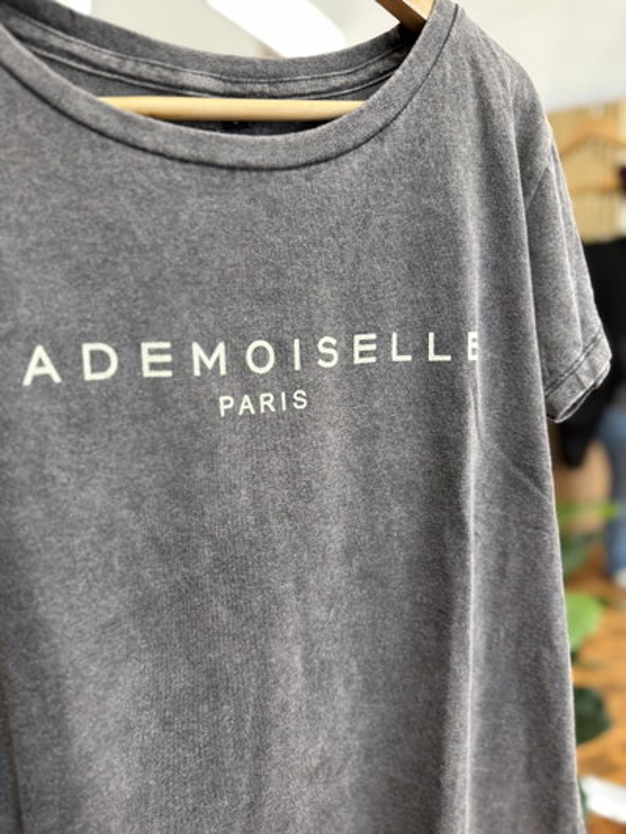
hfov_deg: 56.8
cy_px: 417
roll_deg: +1.3
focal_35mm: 24
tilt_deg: -9.0
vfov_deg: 71.6
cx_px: 313
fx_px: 578
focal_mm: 6.76
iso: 200
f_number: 1.78
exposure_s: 1/70
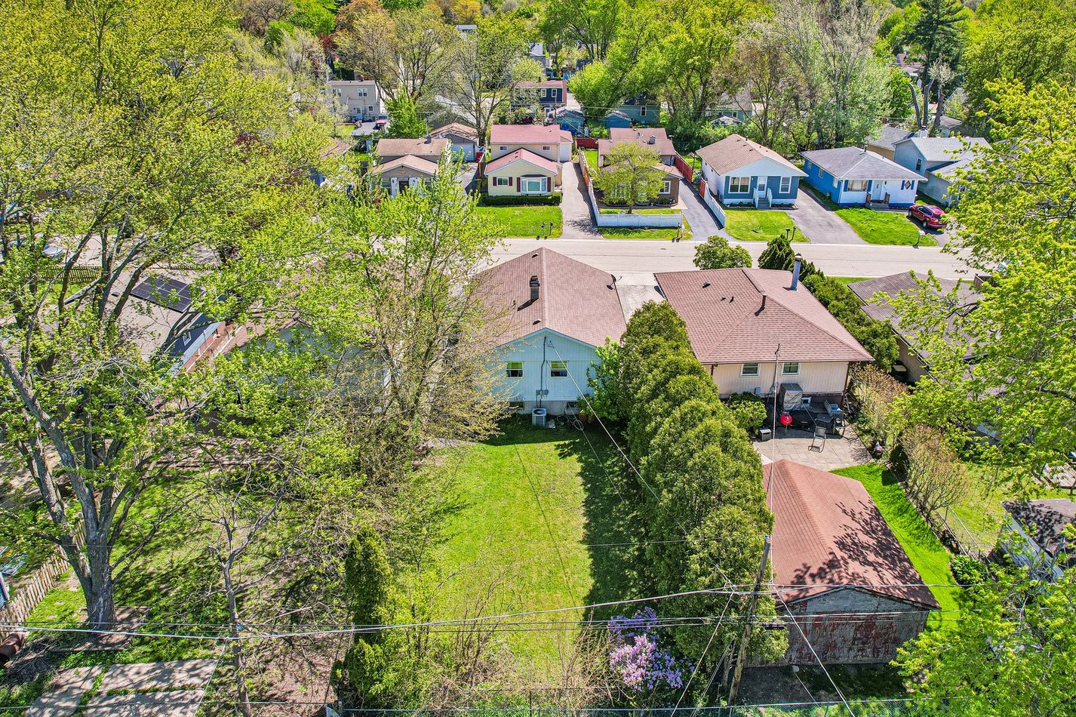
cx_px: 557
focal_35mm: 25
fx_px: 747
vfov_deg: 51.2
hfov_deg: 71.5
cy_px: 323
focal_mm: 8.4
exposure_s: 1/1250
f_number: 2.8
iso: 110
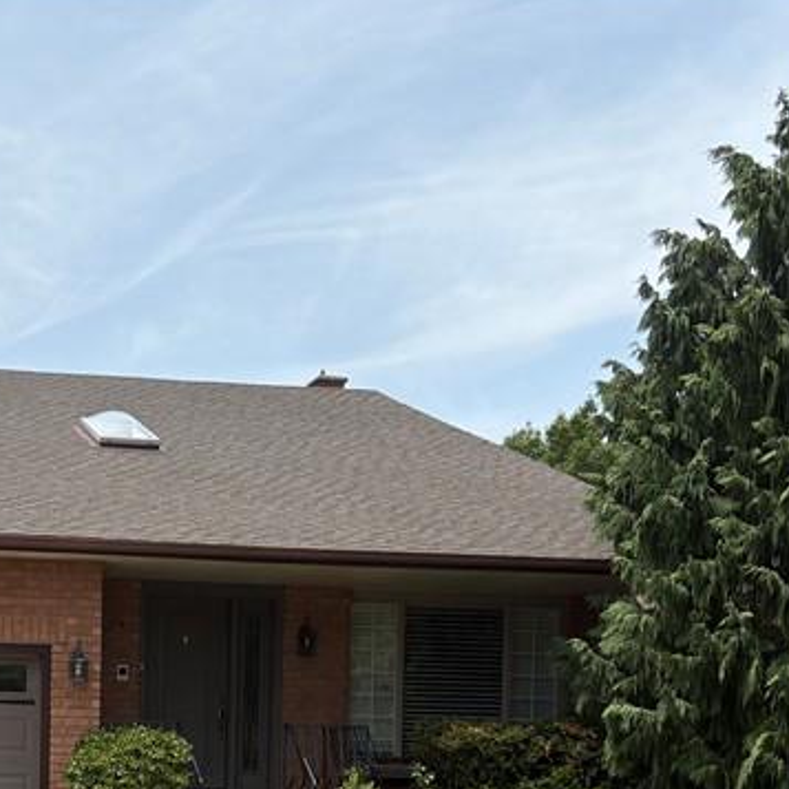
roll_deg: -0.7
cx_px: 71
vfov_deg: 24.6
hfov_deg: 25.3
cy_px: 829
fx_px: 1702
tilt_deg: -2.5
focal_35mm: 66
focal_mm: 5.96
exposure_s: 1/3831
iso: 50
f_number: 1.6
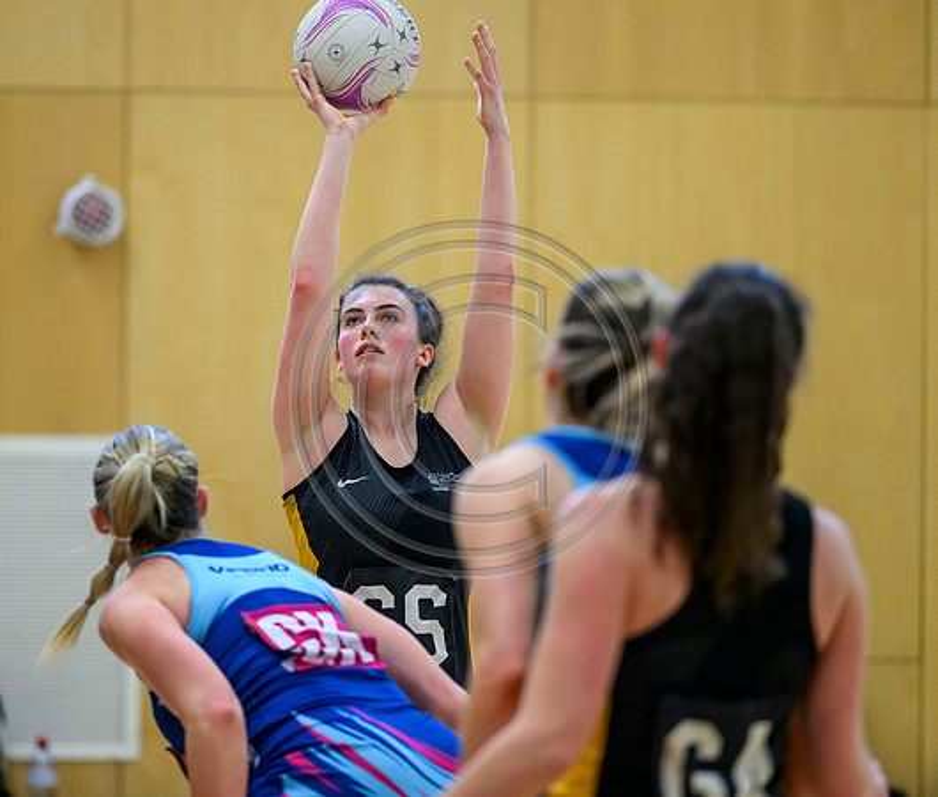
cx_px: 350
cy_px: 398
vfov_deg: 6.9
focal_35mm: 233
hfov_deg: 8.1
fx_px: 6640
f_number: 3.2
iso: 3200
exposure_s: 1/1000
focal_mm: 200
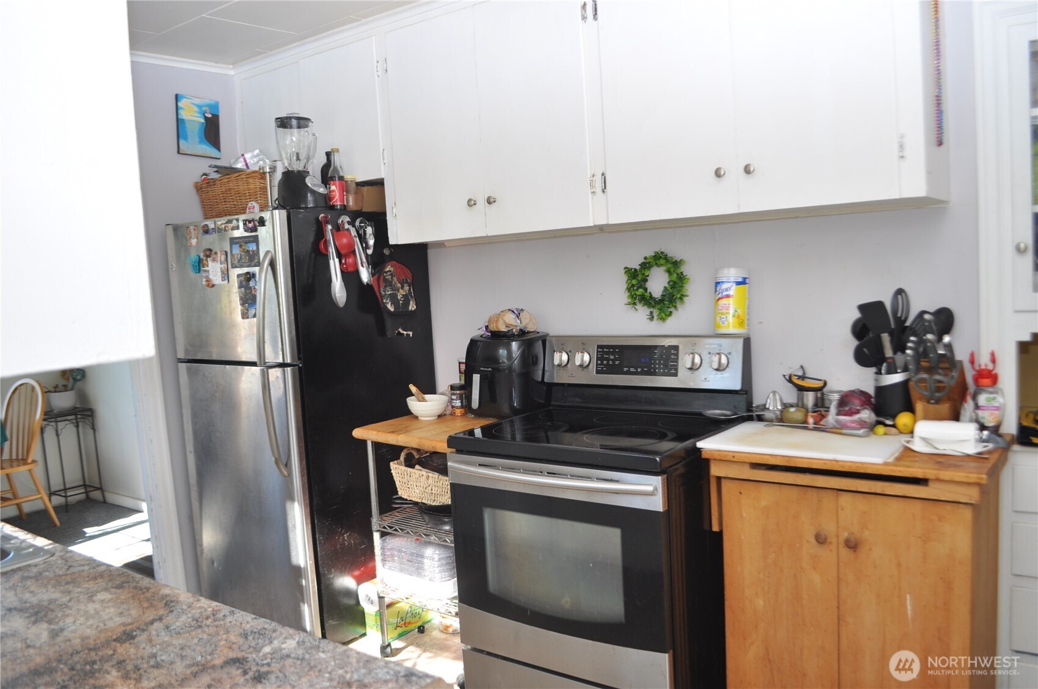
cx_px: 519
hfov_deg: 67.4
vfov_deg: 47.8
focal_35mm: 27
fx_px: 778
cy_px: 344
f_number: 4.5
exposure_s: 1/80
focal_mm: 18
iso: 200
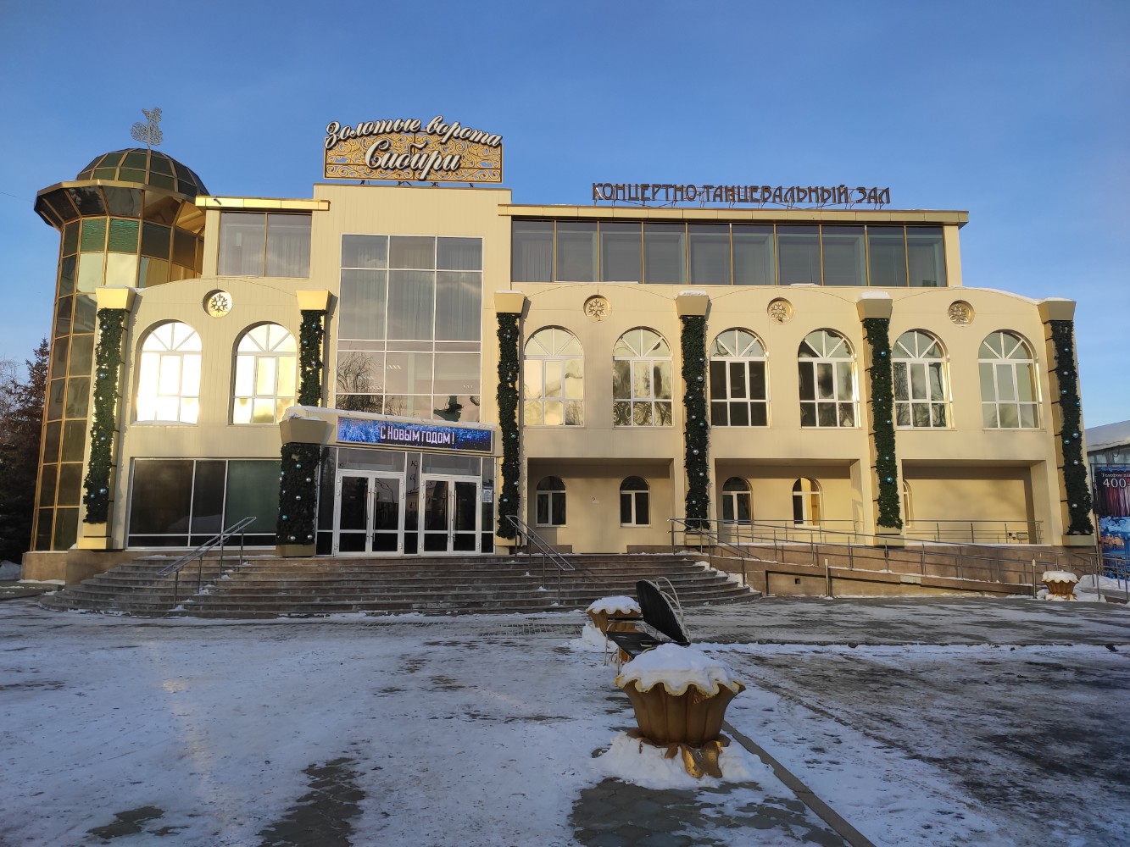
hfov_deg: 67.3
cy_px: 424
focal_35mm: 26
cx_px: 565
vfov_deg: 53.1
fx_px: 849
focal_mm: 4.77
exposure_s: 1/1250
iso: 112
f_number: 1.75
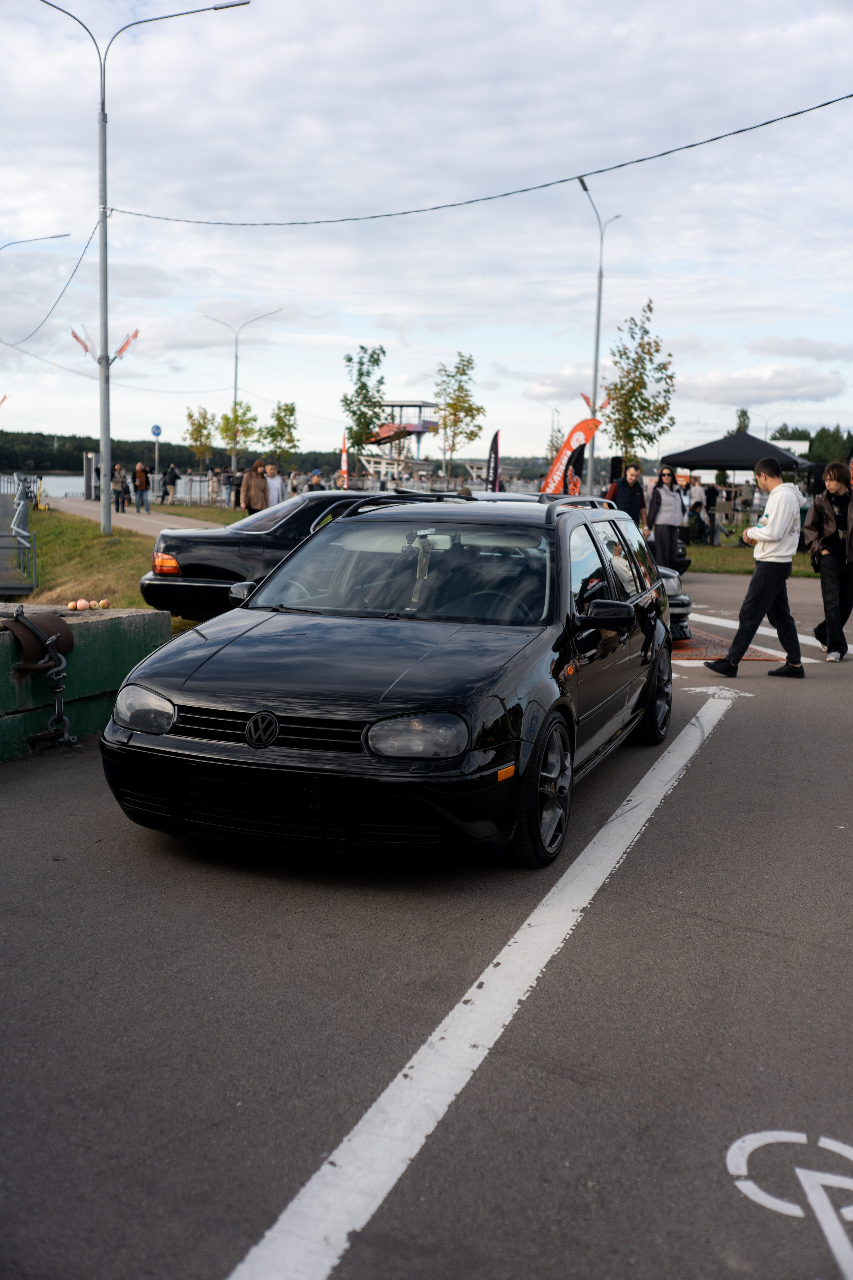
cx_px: 426
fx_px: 1244
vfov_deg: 54.4
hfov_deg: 37.9
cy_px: 640
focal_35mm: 35
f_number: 2.5
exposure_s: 1/1000
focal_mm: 35
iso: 100
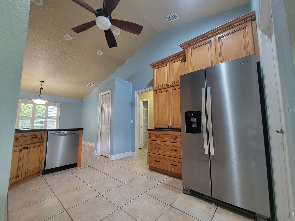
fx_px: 111
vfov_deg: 89.9
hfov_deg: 106.2
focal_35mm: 13
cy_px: 110
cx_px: 148
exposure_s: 1/30
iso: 400
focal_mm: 2.2
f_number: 2.2
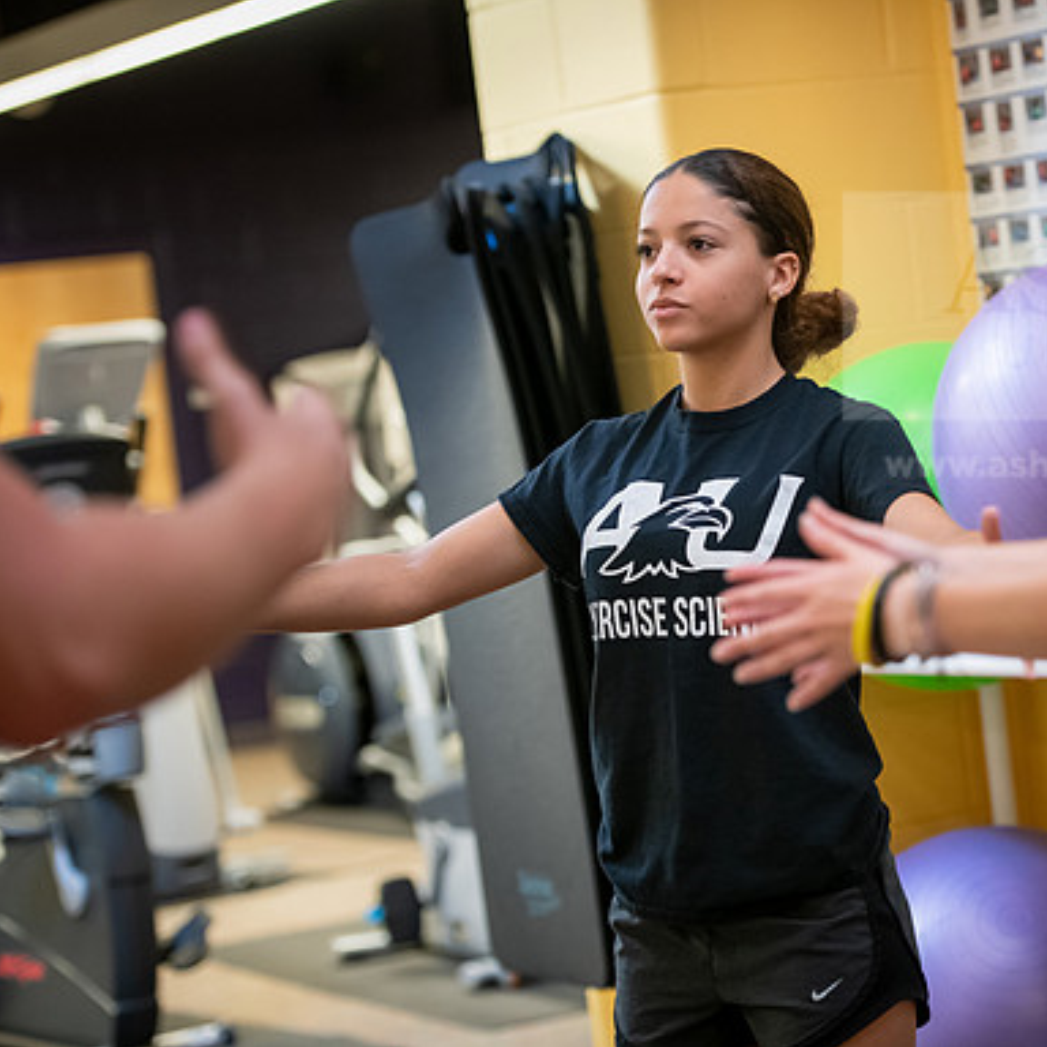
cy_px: 522
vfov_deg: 14.8
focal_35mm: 118
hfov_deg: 14.7
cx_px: 761
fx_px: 4038
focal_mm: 92
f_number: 2.8
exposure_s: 1/160
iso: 2000
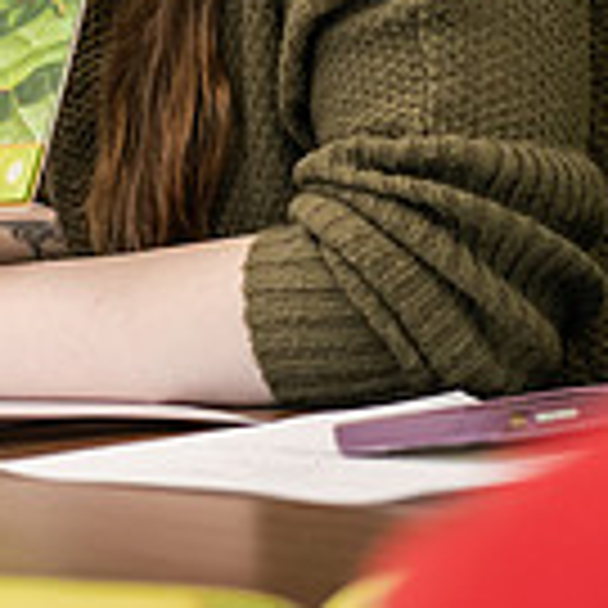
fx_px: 3617
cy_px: -97
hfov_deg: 9.5
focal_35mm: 182
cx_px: -113
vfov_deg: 9.5
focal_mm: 50
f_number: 3.2
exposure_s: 1/200
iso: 1600
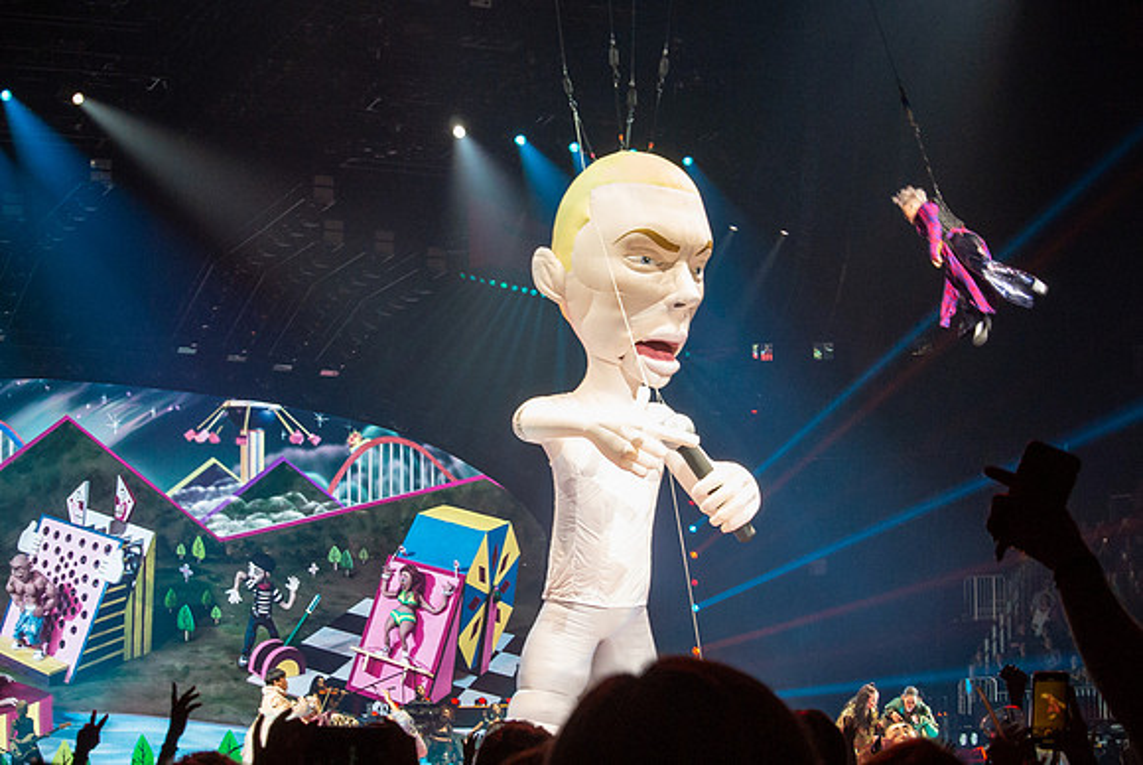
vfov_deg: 16.9
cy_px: 382
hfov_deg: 25.0
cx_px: 572
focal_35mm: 81
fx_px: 2574
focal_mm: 30
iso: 800
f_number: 5.6
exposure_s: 1/80
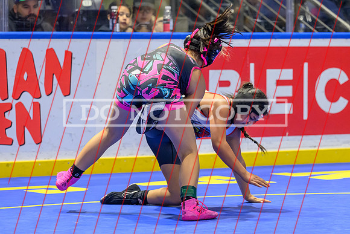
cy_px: 150
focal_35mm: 208
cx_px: 194
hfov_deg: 9.9
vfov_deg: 6.6
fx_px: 2027
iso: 6400
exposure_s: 1/800
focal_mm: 155
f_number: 4
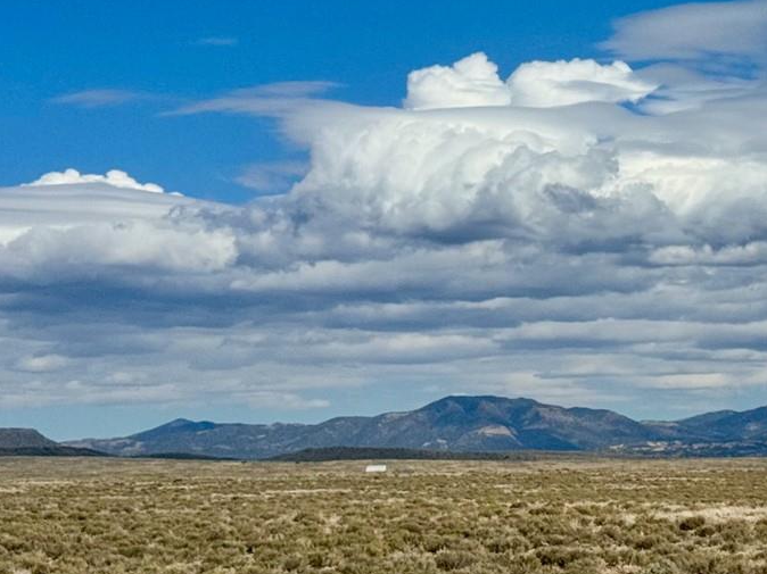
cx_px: 851
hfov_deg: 16.7
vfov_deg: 12.9
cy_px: 72
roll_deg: +0.5
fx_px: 2525
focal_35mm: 114
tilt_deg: +8.6
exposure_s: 1/12500
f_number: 1.78
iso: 80
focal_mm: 6.76
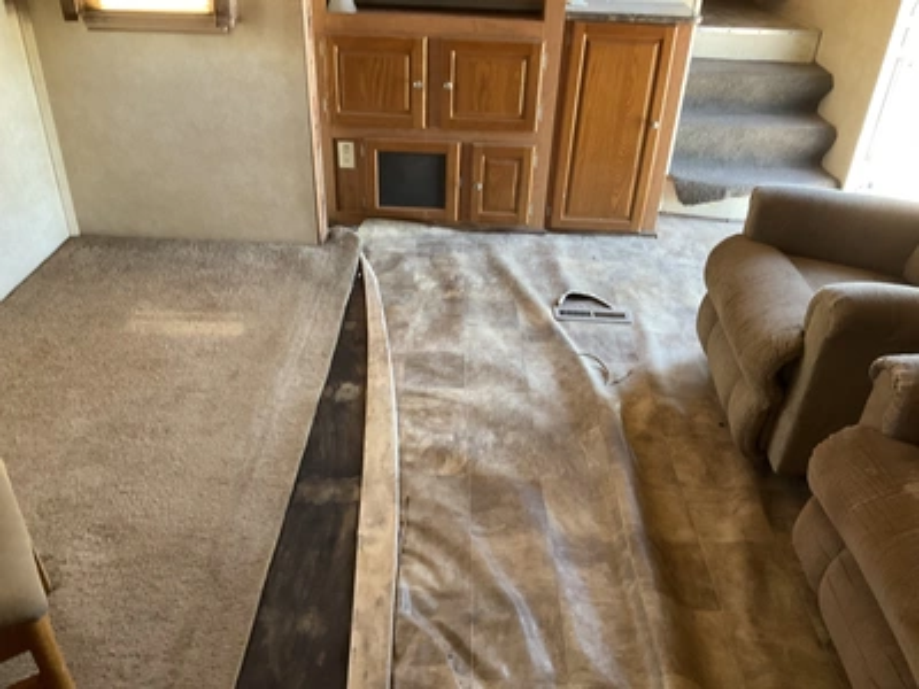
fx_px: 770
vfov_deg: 48.2
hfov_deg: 61.7
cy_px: 344
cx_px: 460
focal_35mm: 29
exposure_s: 1/60
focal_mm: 3
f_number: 1.8
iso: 125
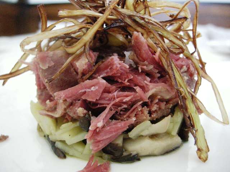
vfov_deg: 39.7
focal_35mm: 36
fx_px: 239
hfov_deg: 51.4
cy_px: 86
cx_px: 115
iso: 1497
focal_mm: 7.5
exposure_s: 1/126
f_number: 2.7
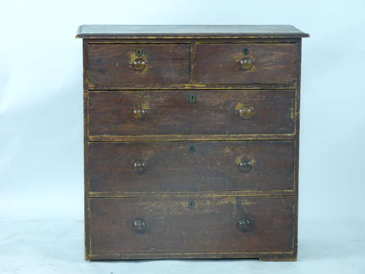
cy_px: 137
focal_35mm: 122
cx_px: 182
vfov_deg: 12.2
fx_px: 1287
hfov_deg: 16.1
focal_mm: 21.6
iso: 400
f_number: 3.6
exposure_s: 1/13
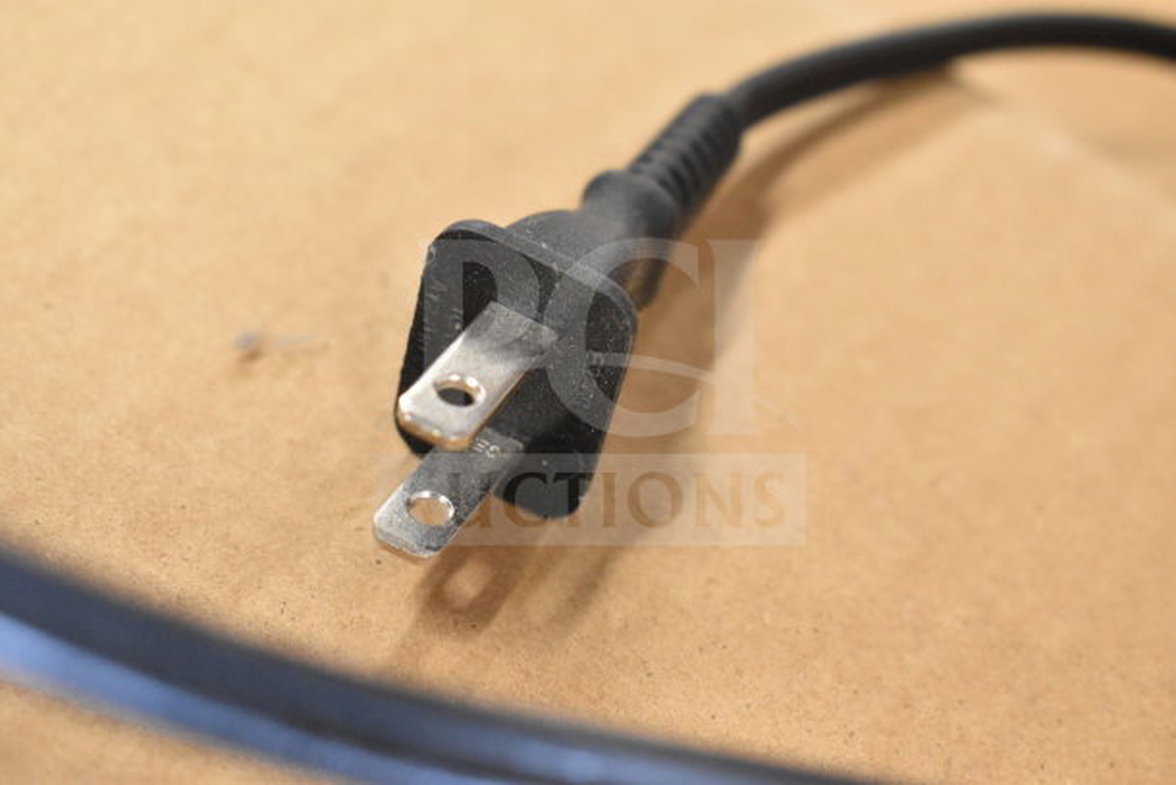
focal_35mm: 68
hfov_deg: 29.9
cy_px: 392
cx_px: 588
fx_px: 2205
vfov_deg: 20.2
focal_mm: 45
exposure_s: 1/80
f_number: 5
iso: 6400
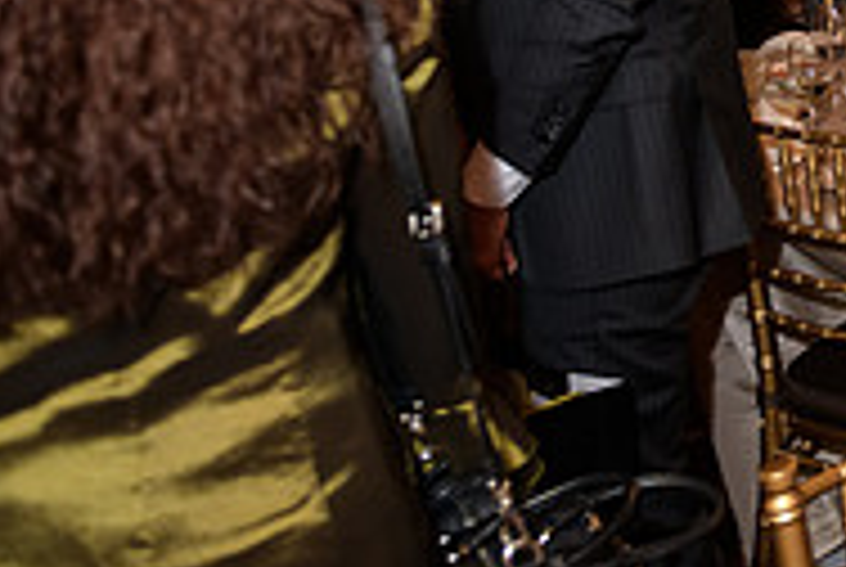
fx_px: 1742
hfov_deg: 22.2
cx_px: 1292
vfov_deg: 17.5
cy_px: -133
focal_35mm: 74
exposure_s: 1/100
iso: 1000
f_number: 3.2
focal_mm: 24
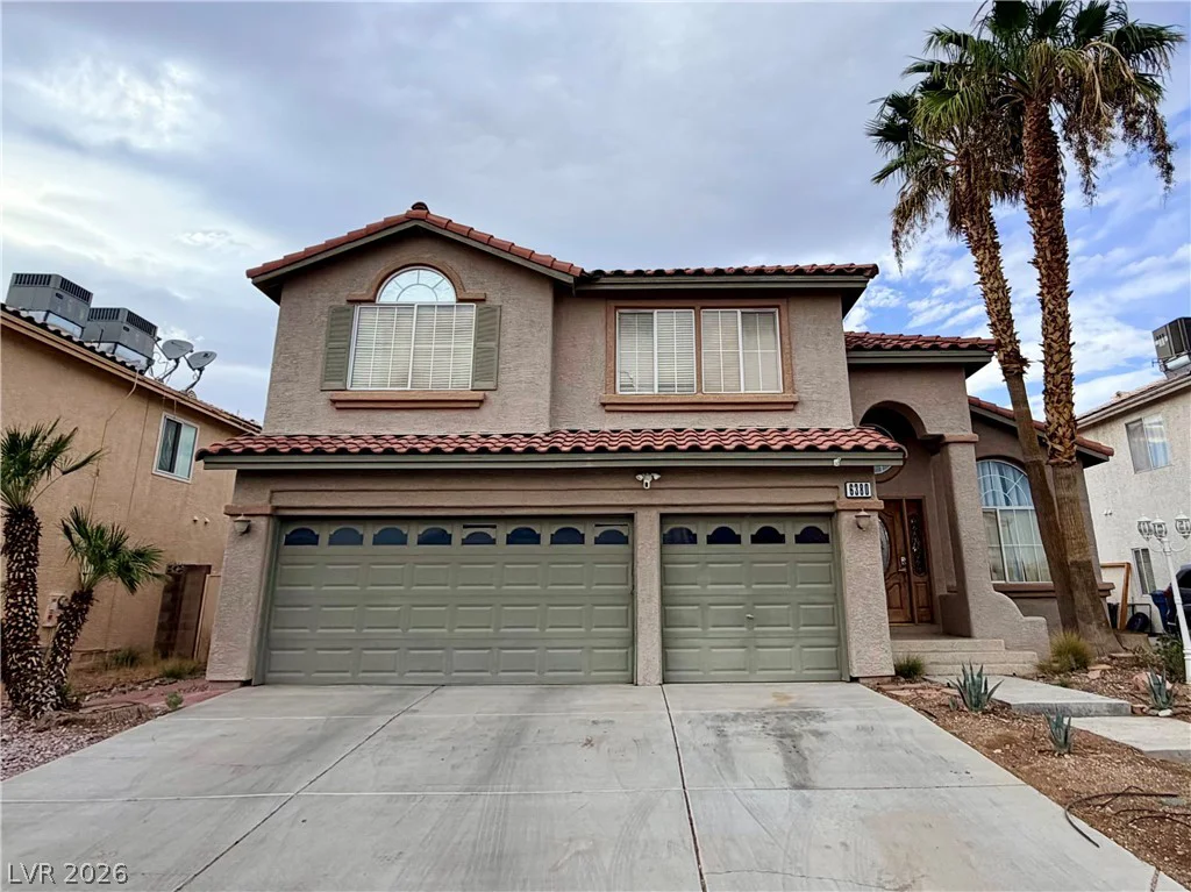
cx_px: 596
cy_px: 446
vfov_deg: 85.6
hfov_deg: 102.1
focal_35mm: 14
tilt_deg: +16.7
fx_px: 481
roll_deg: -1.4
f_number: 2.2
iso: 32
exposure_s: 1/770
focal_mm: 2.22
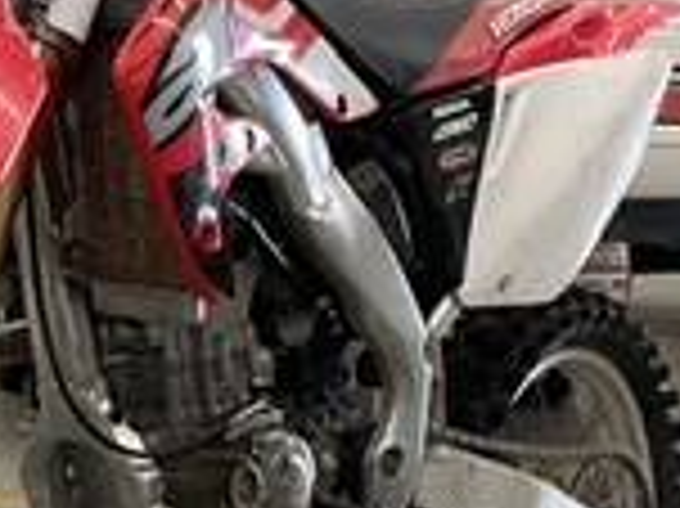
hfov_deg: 15.9
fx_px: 2414
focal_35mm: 123
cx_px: 108
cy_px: 418
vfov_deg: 12.0
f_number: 1.8
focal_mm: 3
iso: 100
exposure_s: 1/60
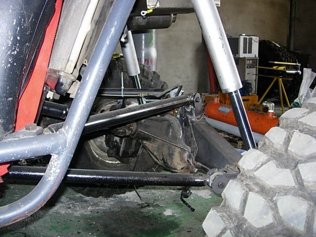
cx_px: 158
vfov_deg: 37.7
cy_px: 118
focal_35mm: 38
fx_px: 347
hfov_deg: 49.0
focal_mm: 7.8
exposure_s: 1/64
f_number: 2.8
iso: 79
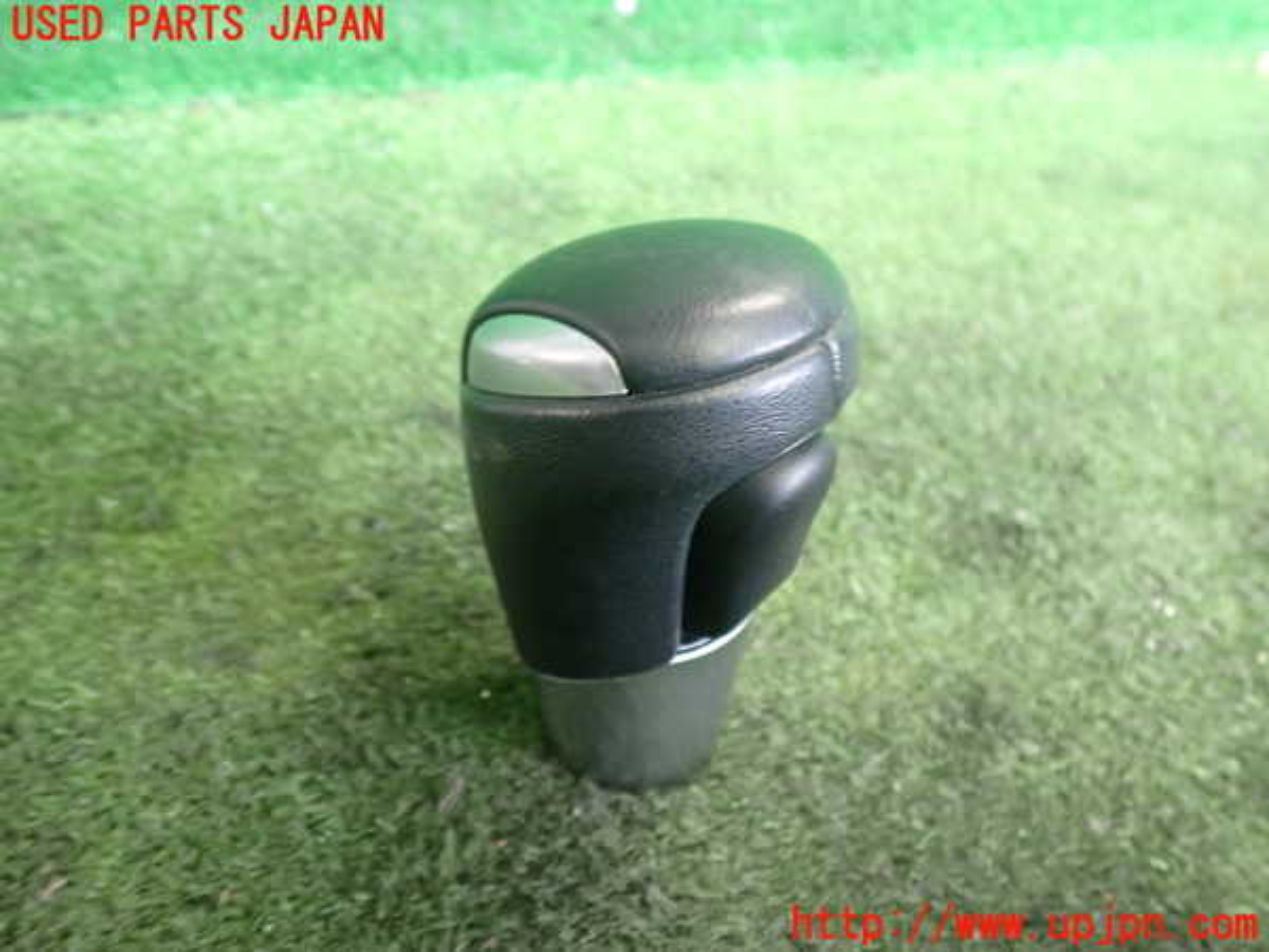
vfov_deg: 46.8
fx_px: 1100
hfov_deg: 60.0
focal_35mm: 30
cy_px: 476
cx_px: 634
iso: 500
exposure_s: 1/30
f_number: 2.3
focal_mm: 5.4
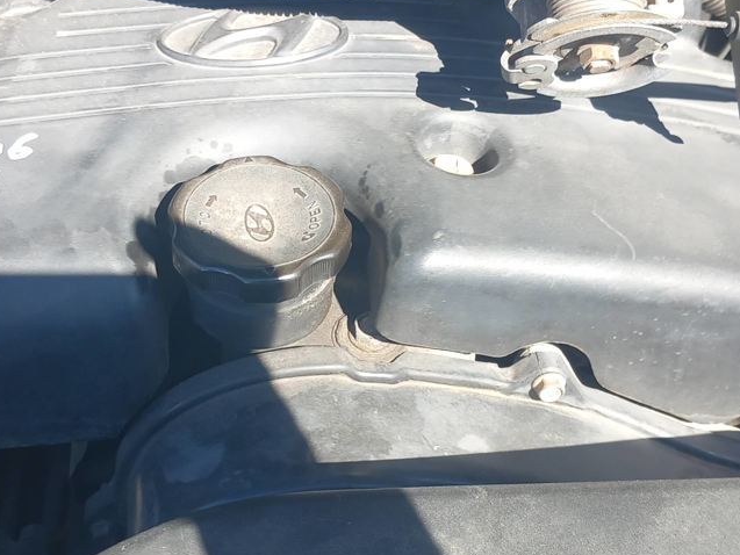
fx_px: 1304
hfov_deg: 31.6
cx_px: 283
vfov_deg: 24.0
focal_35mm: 61
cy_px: 297
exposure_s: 1/111
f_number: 1.8
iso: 20
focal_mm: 4
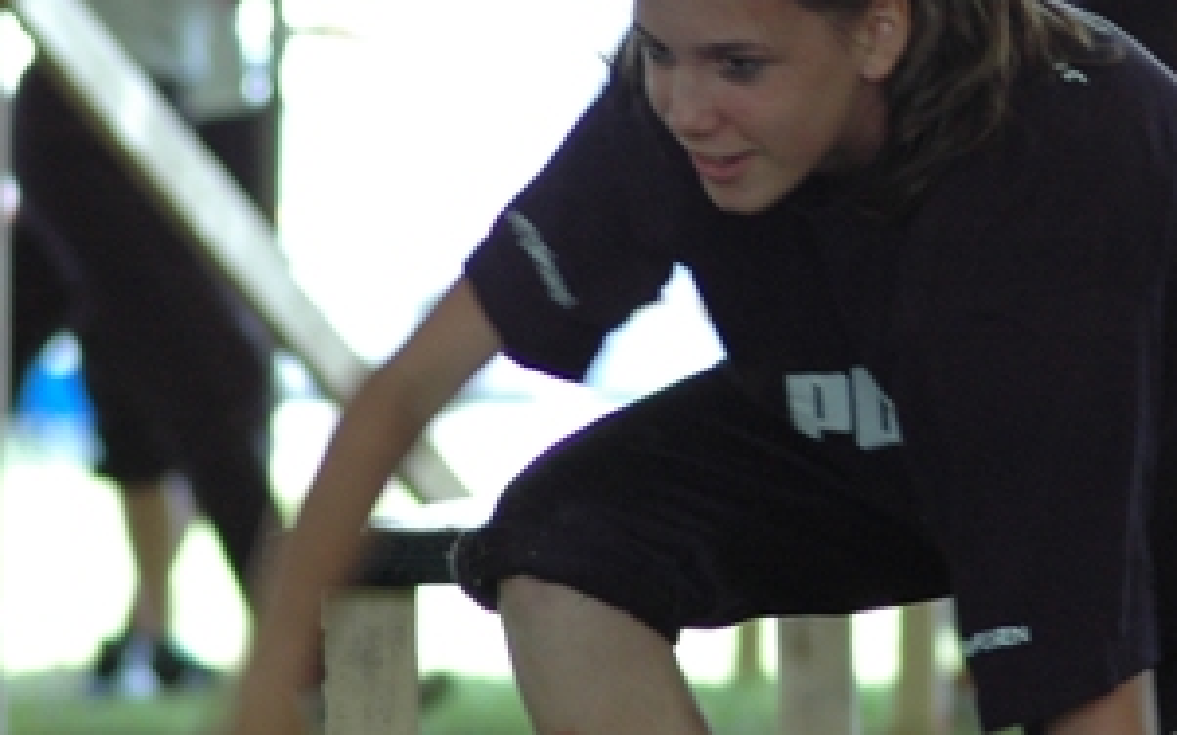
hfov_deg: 3.4
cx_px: 1009
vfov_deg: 2.1
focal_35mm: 617
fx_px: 19788
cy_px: 188
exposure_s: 1/125
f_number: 5.6
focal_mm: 190
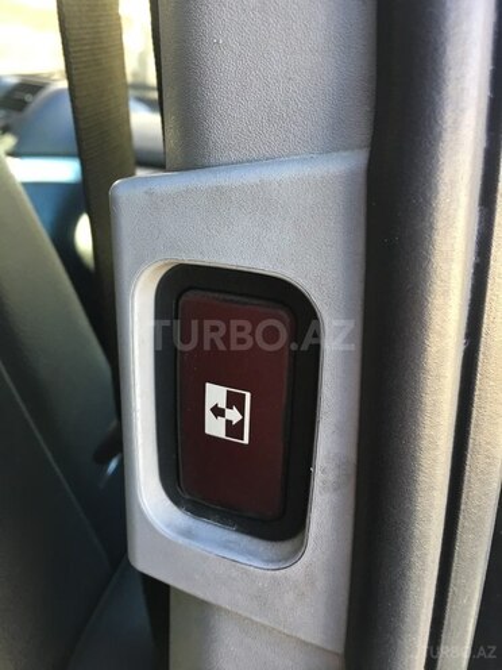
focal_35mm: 29
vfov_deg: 61.7
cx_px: 251
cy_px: 335
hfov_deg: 48.2
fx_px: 561
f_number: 2.2
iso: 50
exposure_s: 1/33
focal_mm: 4.15
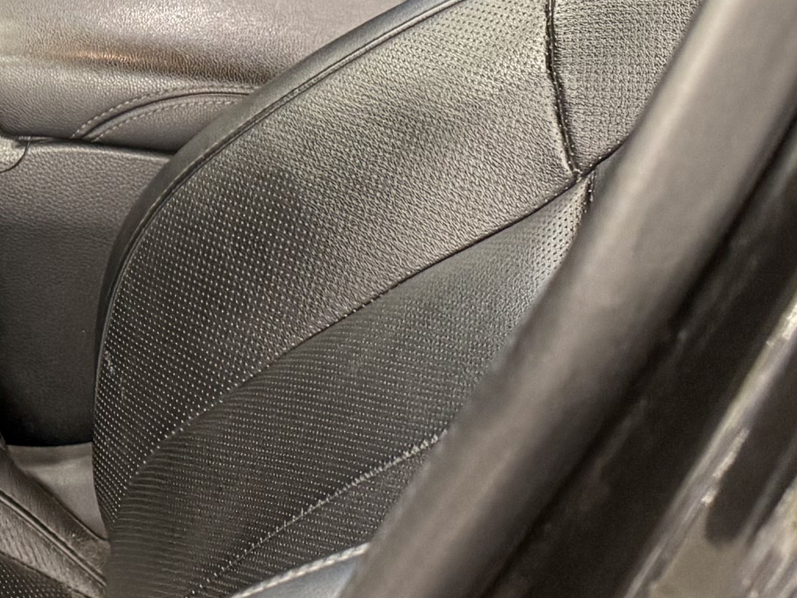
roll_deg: -0.8
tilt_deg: -24.6
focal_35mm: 95
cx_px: -689
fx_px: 2187
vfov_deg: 14.8
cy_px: -199
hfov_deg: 16.7
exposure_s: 1/60
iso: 400
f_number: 1.78
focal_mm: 6.76
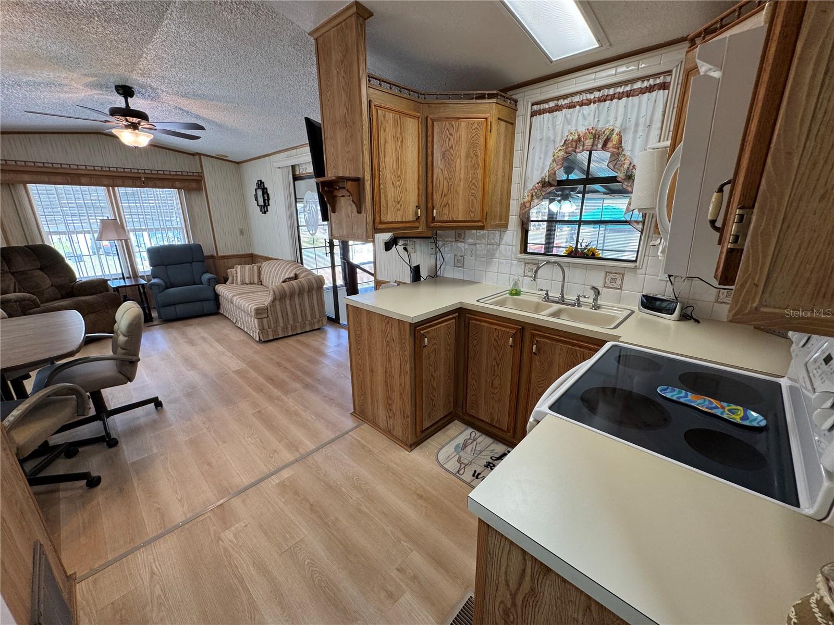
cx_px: 417
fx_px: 337
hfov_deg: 102.1
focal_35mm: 14
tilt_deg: -17.0
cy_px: 312
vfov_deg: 85.7
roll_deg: -0.3
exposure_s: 1/60
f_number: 2.2
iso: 160
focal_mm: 2.22
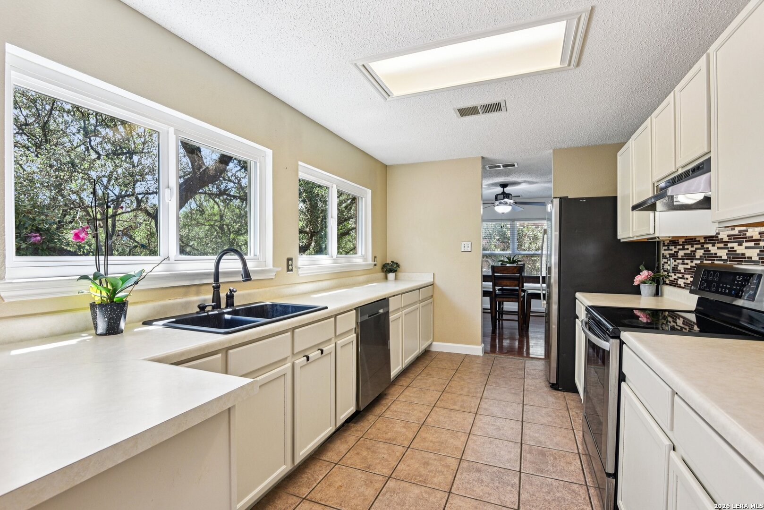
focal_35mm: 16
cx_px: 382
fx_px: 340
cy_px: 255
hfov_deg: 96.7
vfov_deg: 73.8
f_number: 8
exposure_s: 1/20
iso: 400
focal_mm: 16
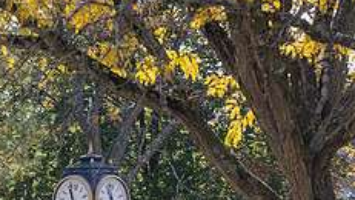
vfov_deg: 4.1
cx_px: -32
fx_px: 2777
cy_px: 233
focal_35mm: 295
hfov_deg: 7.3
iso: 200
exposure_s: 1/400
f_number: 4.5
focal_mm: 112
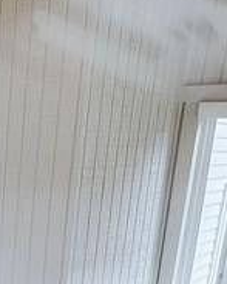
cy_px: 261
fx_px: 479
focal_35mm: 57
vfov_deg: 31.3
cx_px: -42
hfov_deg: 24.3
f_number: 2.2
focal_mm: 2.22
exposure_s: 1/120
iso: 50
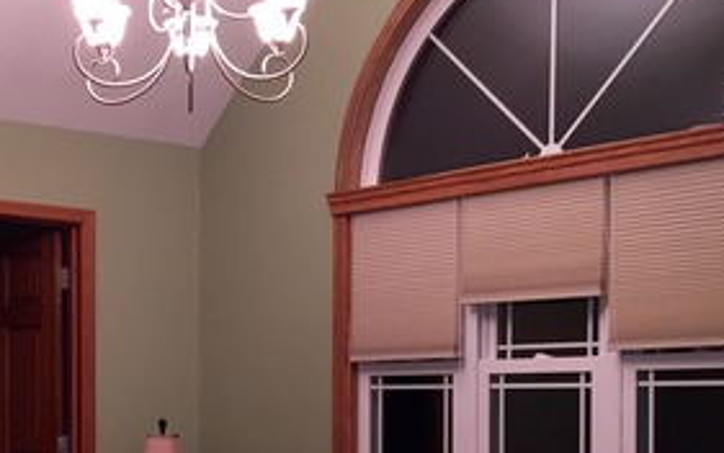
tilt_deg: -2.2
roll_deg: -1.3
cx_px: 124
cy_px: 458
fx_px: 1382
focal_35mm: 70
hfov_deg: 28.6
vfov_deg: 18.1
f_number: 2.2
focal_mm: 4.15
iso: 125
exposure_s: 1/20
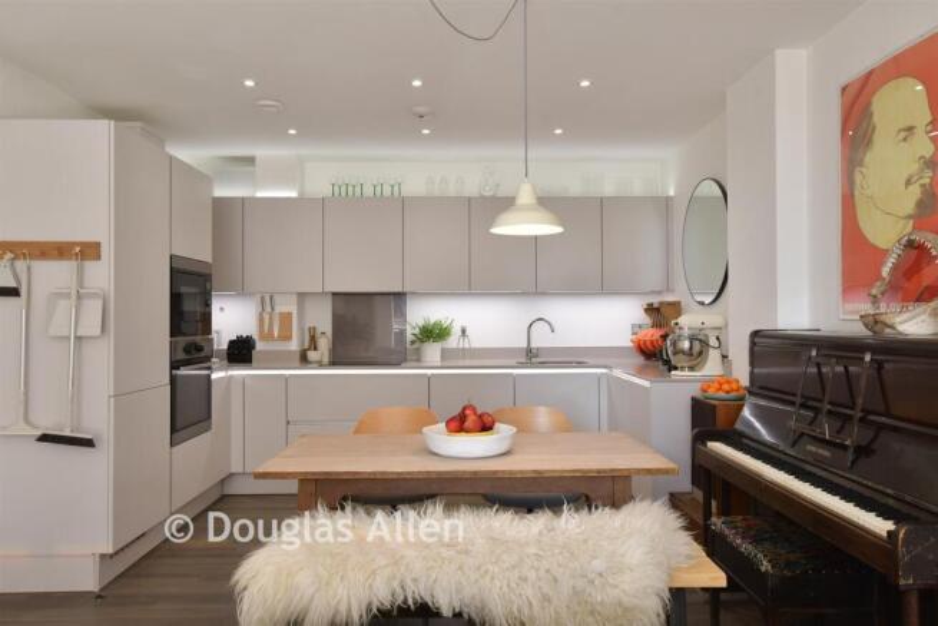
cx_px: 469
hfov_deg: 71.5
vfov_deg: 51.3
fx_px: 651
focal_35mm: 25
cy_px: 313
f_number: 8
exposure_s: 1/50
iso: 640
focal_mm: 17
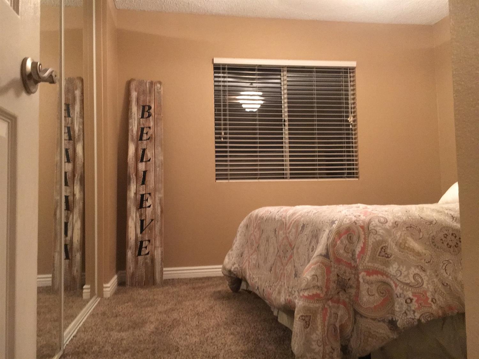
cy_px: 180
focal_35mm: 29
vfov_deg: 48.2
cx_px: 240
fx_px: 401
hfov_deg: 61.7
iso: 400
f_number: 2.2
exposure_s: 1/15
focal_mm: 4.15
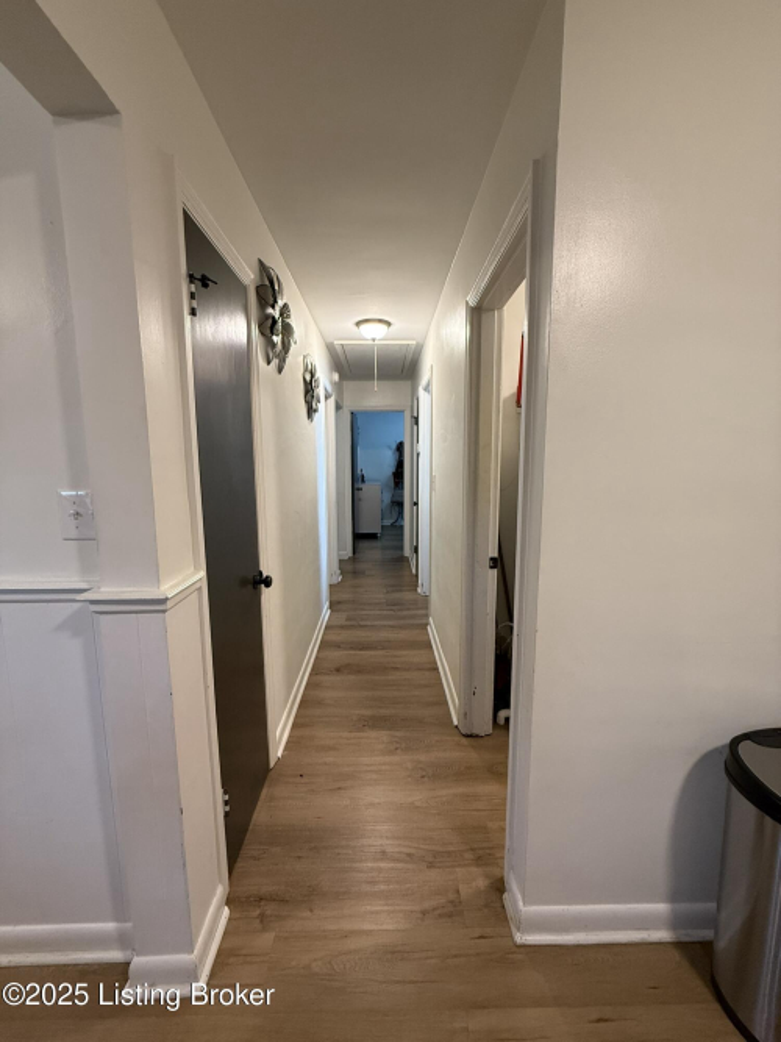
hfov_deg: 85.7
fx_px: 421
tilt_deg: -7.0
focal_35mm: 14
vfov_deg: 102.1
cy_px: 521
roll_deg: -0.4
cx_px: 390
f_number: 2.2
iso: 250
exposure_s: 1/60
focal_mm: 2.22
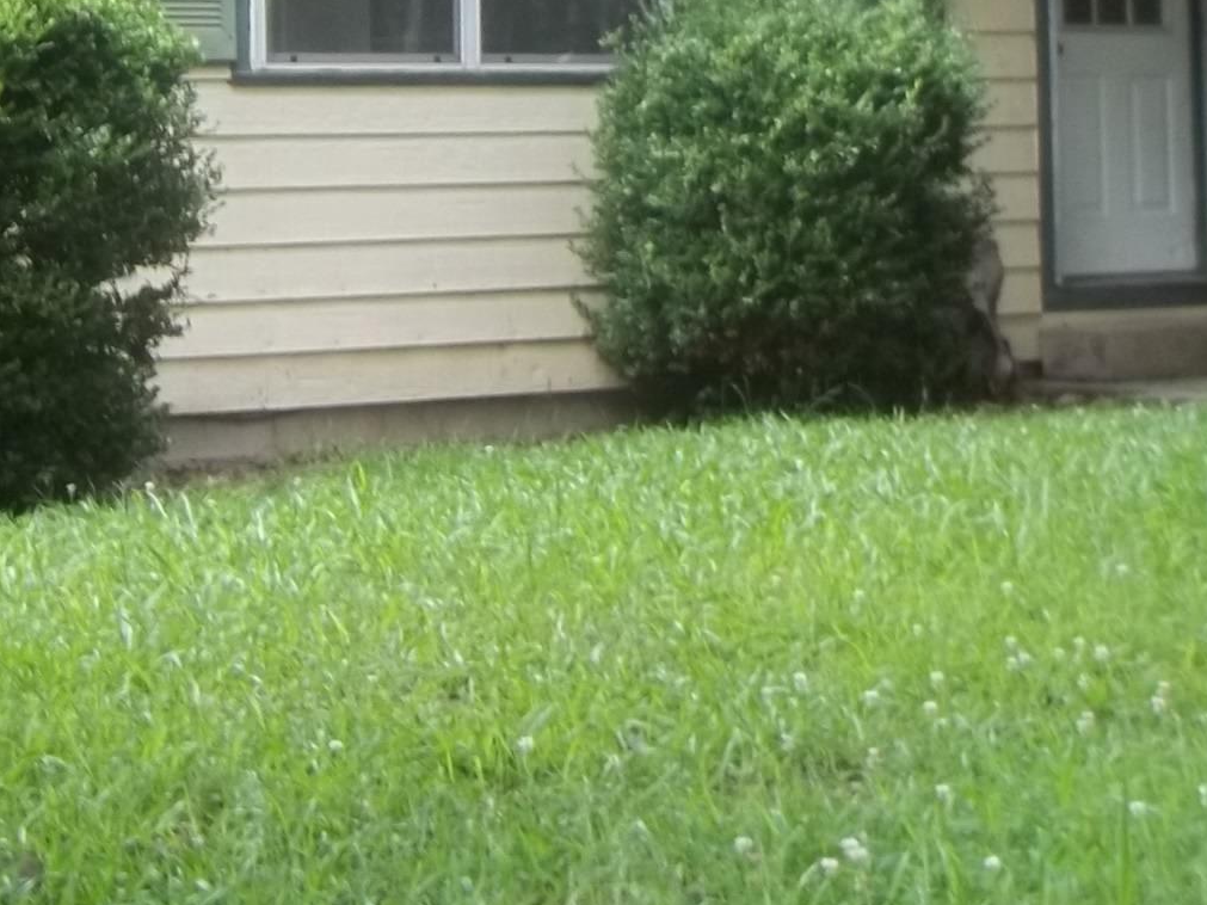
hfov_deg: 20.8
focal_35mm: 94
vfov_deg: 15.3
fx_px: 3277
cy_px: -112
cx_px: 418
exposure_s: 1/40
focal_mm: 5.9
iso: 64
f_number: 3.3
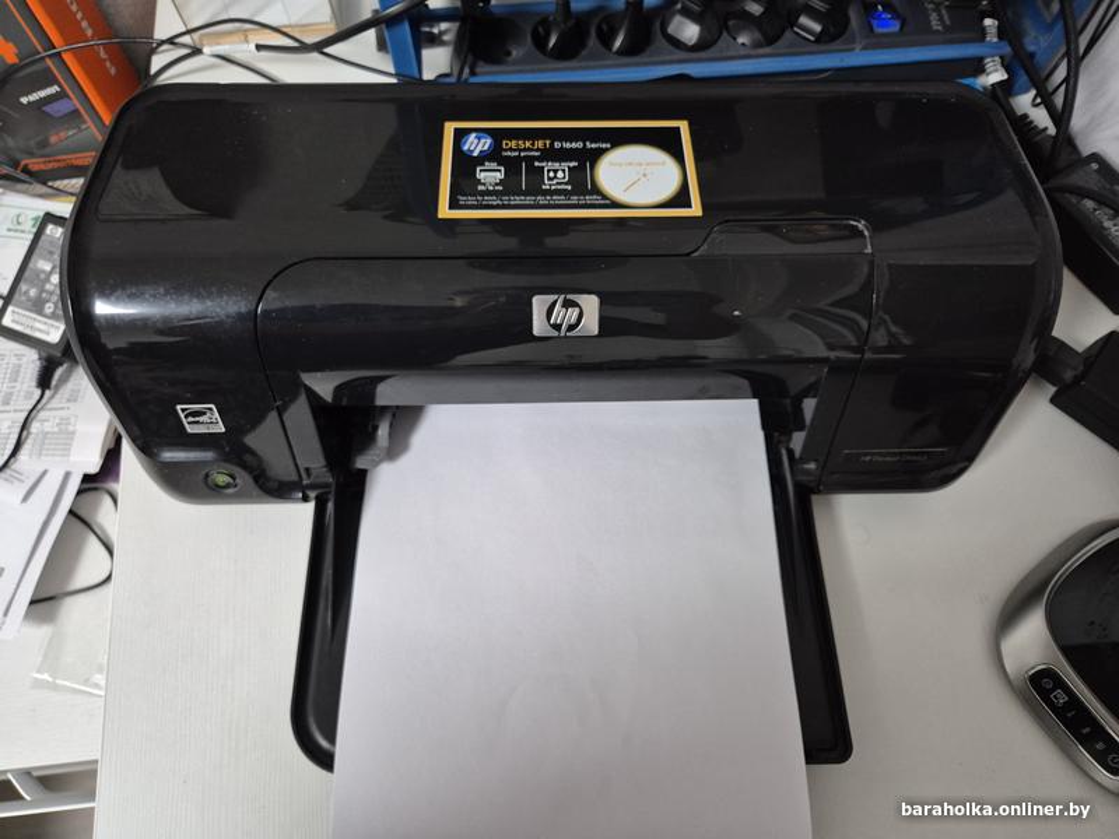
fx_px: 744
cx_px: 560
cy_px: 420
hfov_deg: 73.9
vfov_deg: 58.9
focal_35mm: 23
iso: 640
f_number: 1.8
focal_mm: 5.4
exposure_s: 1/100
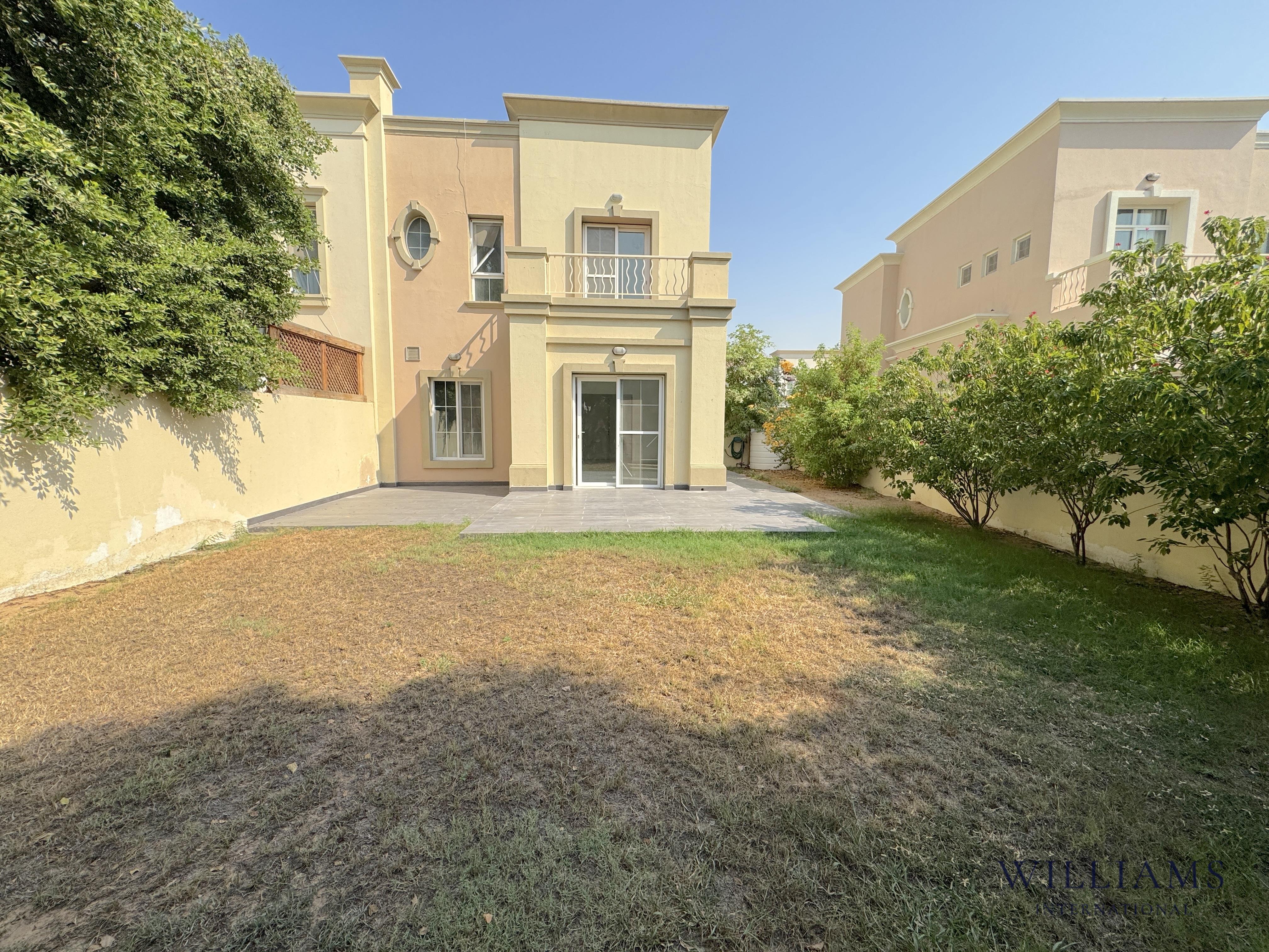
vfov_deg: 85.7
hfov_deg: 102.1
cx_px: 634
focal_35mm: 14
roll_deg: -0.5
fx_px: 513
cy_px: 476
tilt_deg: -5.4
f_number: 2.2
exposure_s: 1/2028
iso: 50
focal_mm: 2.22
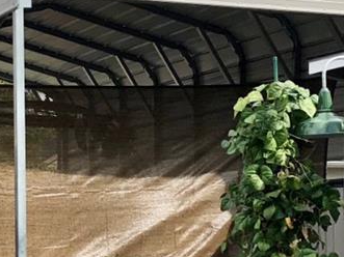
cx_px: 92
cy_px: 245
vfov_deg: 11.6
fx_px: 1262
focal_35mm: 127
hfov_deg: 15.5
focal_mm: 3.99
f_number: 1.8
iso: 20
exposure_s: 1/1156
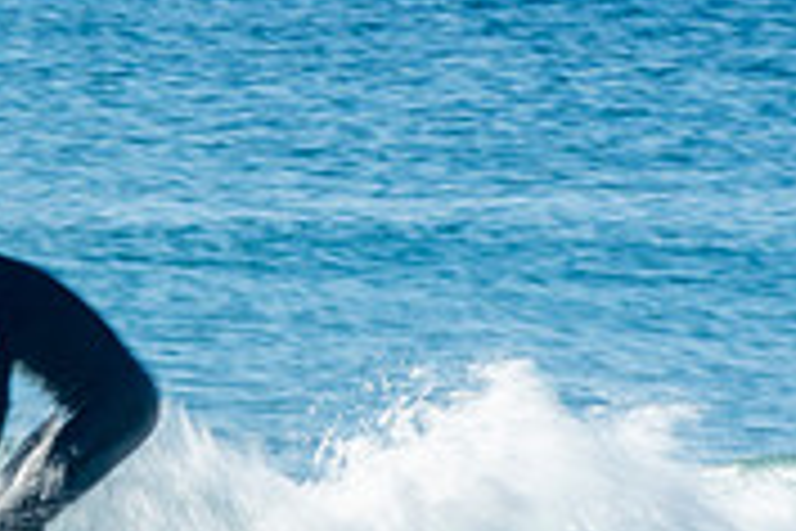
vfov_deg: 0.7
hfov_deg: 1.0
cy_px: 610
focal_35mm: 1971
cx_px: -121
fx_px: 43578
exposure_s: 1/25
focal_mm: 400
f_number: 25
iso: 100
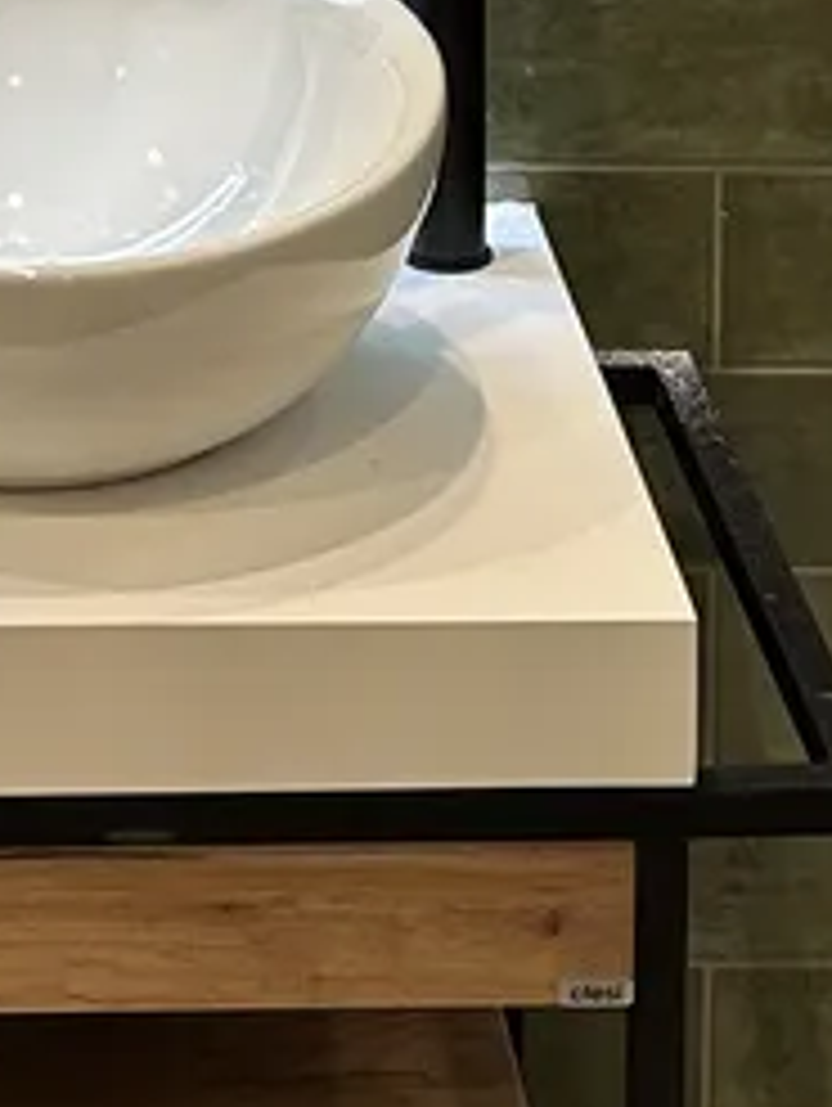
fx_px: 4255
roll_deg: -0.2
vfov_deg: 13.4
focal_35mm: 133
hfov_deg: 11.1
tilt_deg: -5.5
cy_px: -871
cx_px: 76
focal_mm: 6.86
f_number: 1.78
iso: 125
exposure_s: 1/50
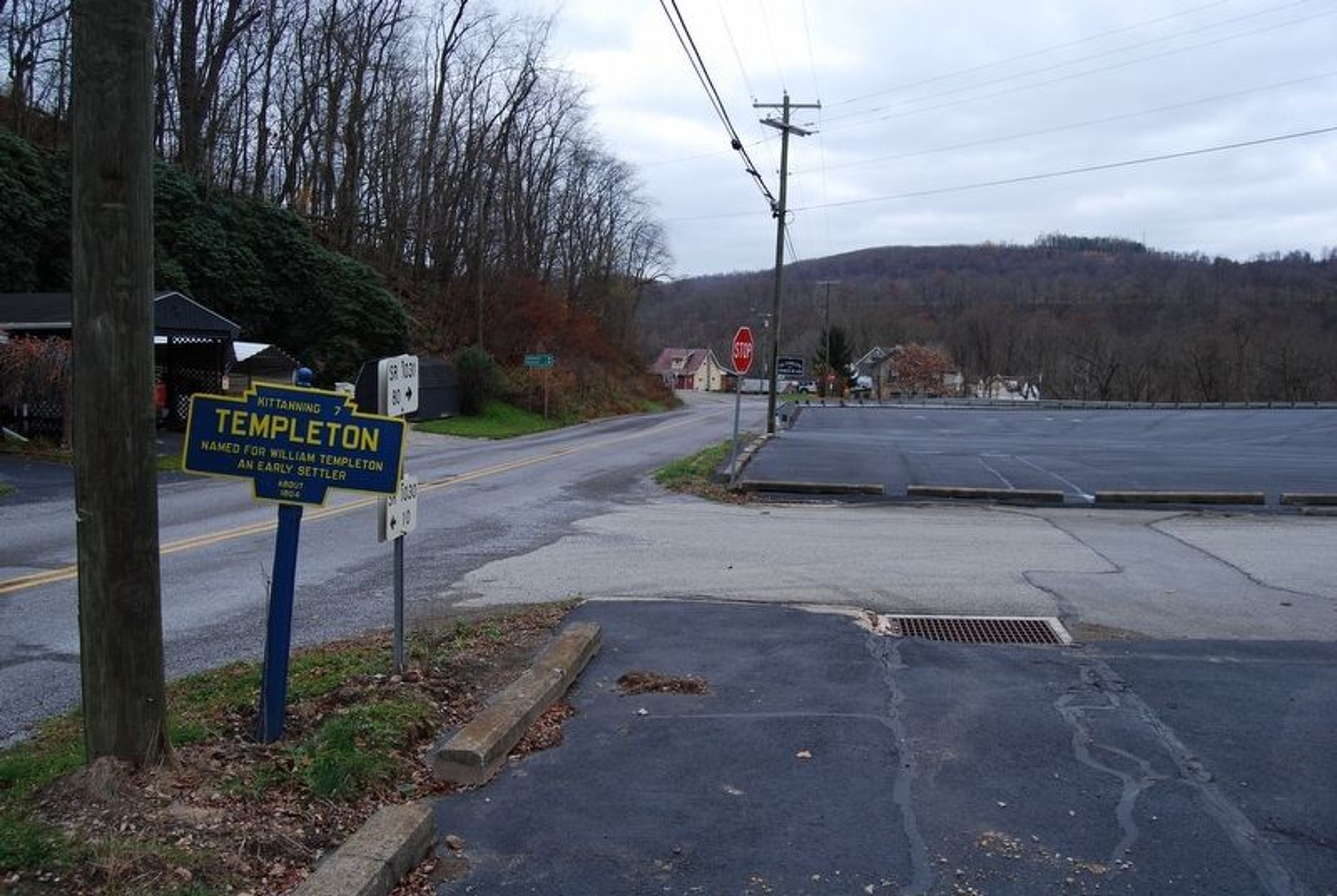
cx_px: 668
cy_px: 448
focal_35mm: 27
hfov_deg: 67.3
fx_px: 1004
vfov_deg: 48.1
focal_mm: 18
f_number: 5.6
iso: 125
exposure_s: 1/125
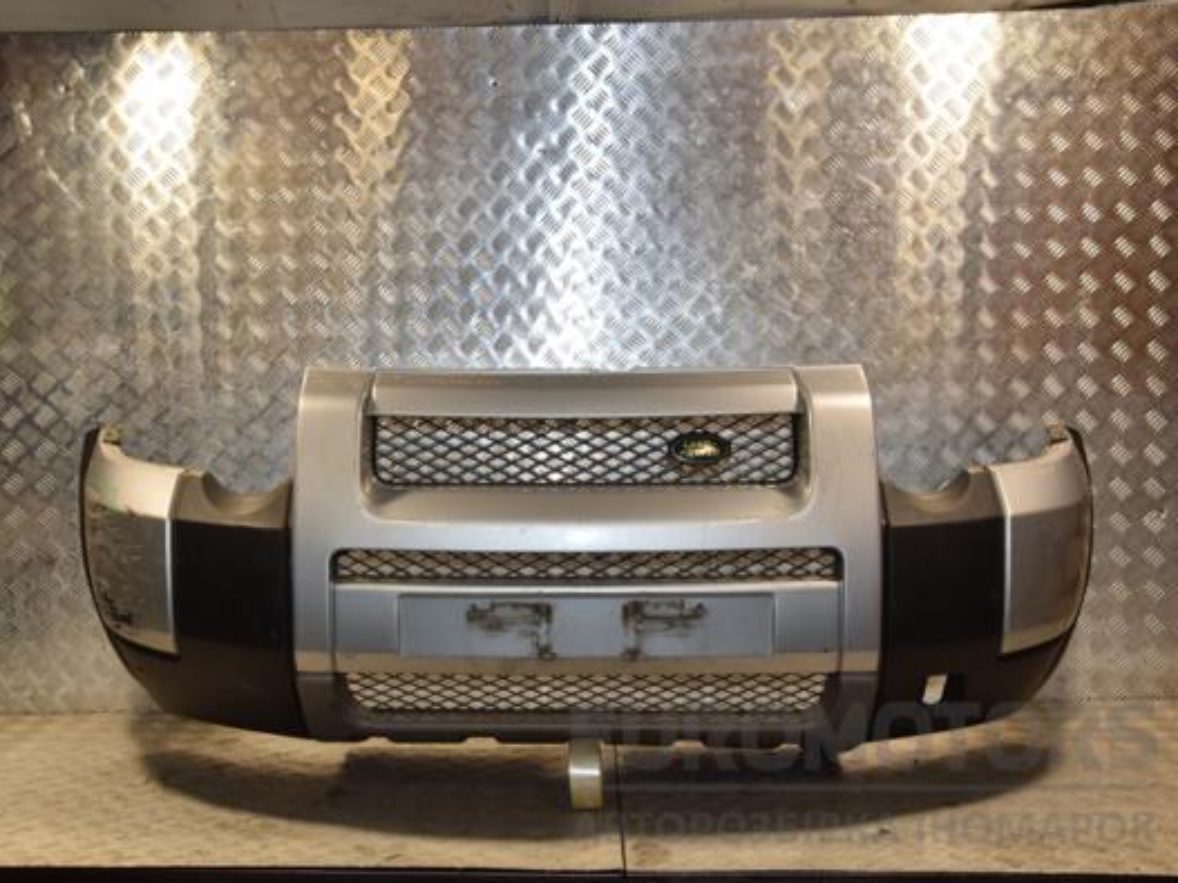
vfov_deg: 31.5
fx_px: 1565
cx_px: 530
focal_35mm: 46
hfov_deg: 41.2
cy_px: 438
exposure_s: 1/200
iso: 800
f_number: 6.3
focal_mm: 28
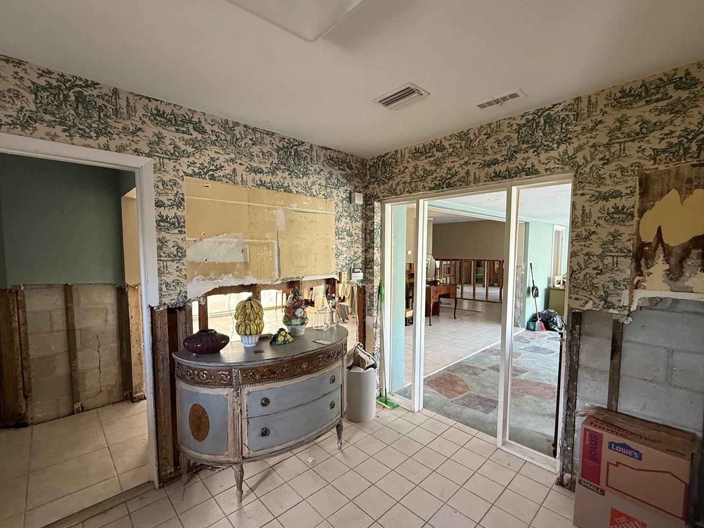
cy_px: 276
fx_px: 325
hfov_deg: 94.5
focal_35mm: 16
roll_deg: -0.1
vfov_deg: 78.1
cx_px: 347
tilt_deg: -3.3
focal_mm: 2.22
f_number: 2.2
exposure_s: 1/60
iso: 250
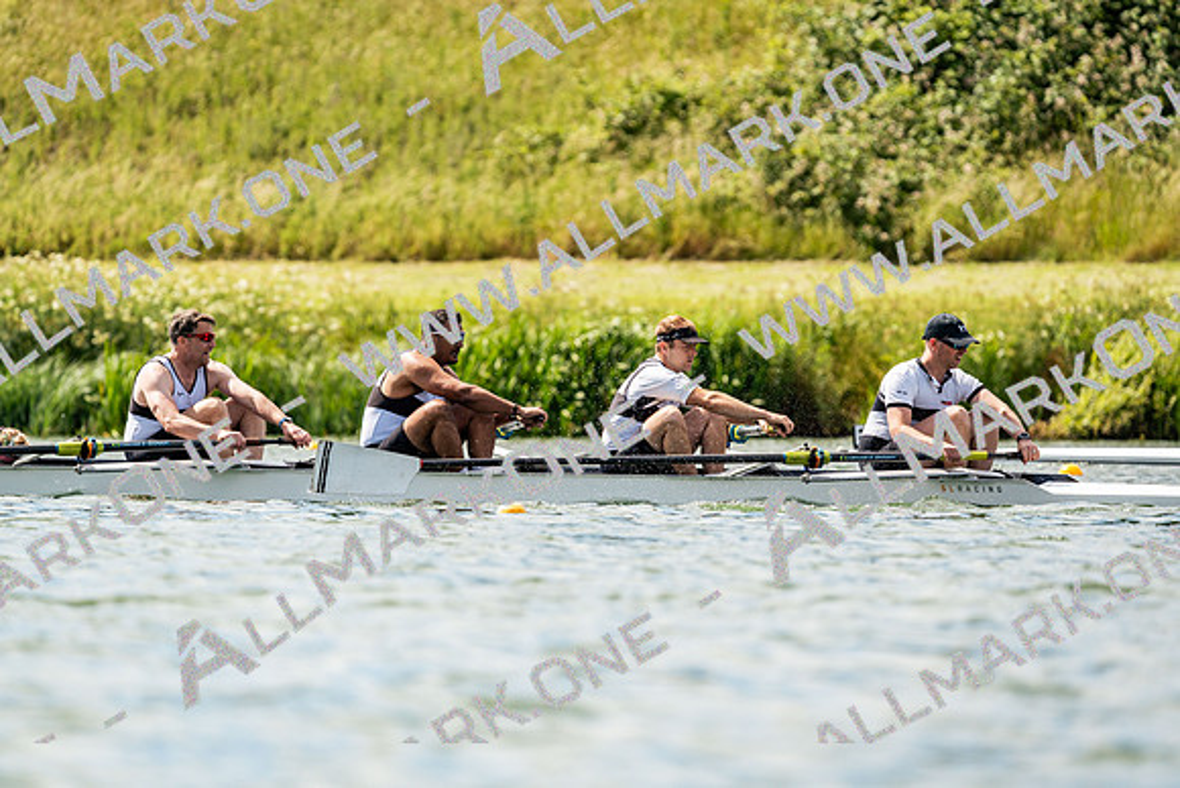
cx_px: 590
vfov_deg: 3.3
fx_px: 13605
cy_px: 394
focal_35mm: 415
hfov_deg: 5.0
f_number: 6.3
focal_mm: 415
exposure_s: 1/2000
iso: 320
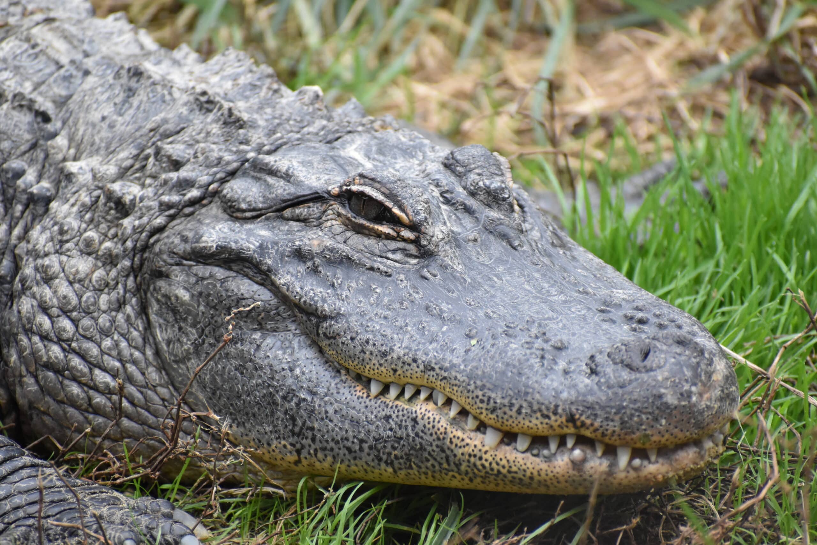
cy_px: 272
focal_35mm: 450
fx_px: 10212
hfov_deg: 4.6
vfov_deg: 3.1
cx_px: 408
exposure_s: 1/500
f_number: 6.3
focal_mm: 300
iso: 1800
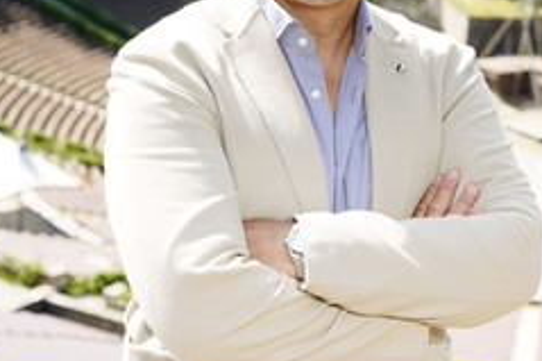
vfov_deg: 15.9
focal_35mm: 85
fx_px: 1279
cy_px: 70
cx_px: 423
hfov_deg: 23.6
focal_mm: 45
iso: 100
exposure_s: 1/250
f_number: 4.5
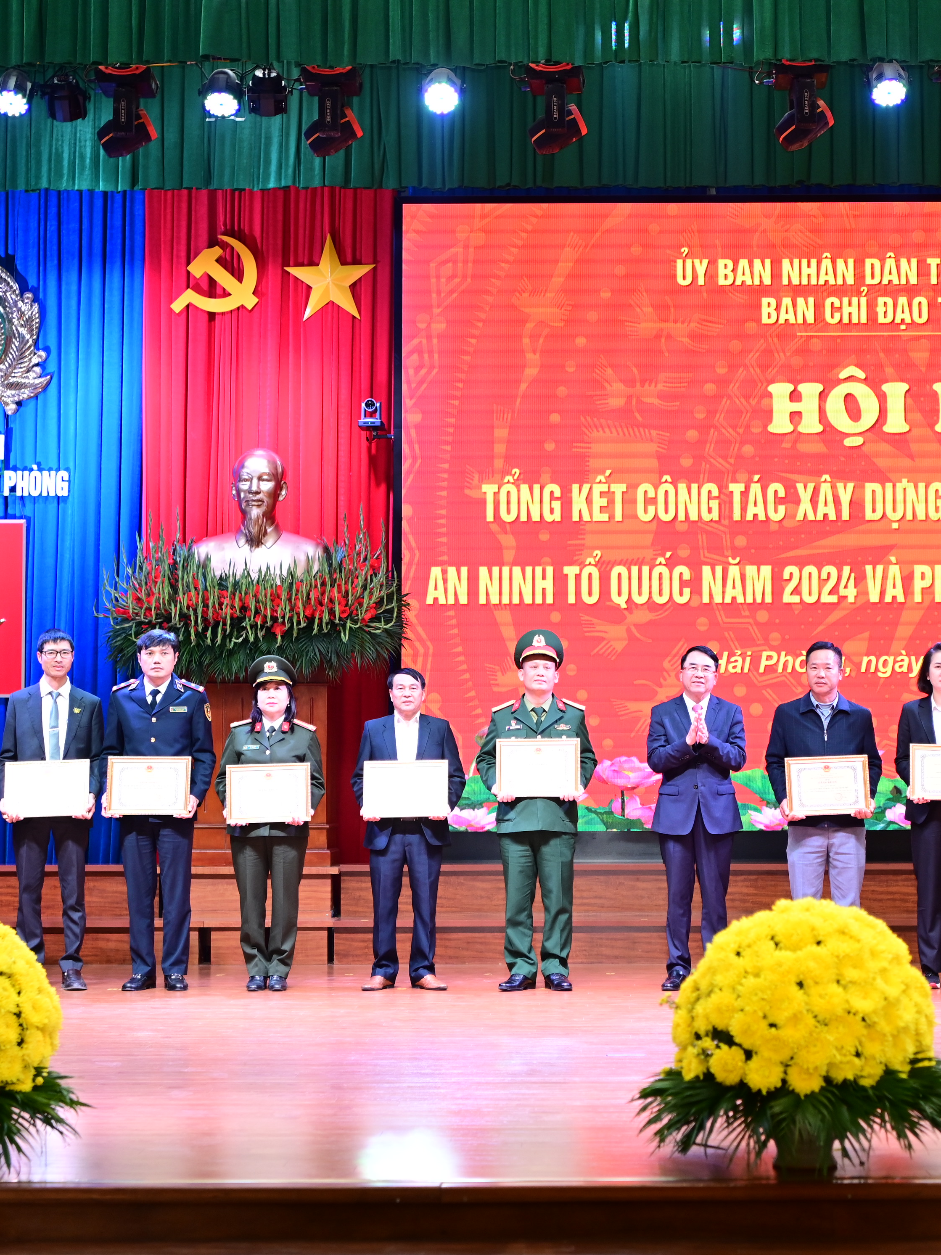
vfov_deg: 27.8
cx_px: 574
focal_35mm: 70
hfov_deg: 21.0
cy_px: 629
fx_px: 2538
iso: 1000
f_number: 2.8
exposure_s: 1/200
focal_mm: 48
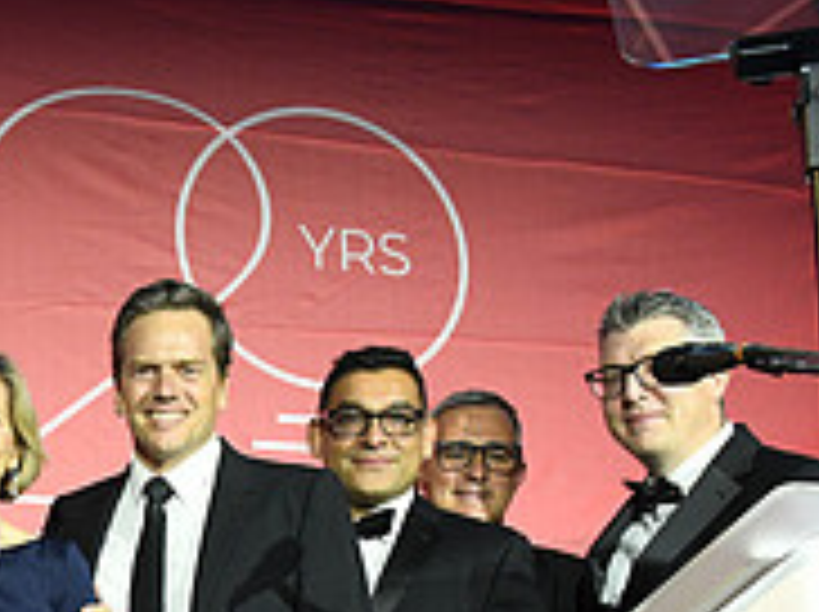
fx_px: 2103
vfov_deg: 15.8
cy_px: 790
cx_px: -216
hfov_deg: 20.3
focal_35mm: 89
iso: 3200
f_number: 5.6
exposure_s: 1/200
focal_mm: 29
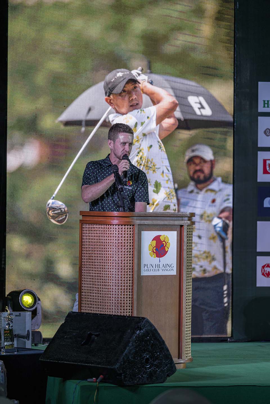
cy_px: 202
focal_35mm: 160
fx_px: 1800
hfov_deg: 8.6
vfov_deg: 12.8
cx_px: 135
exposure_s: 1/160
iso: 320
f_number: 2.8
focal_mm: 160
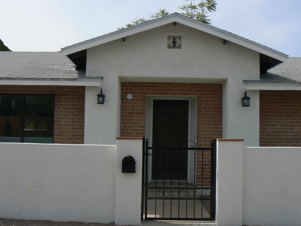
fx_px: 391
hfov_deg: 42.0
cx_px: 170
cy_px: 107
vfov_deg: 32.2
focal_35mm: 45
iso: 80
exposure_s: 1/500
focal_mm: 6
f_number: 6.3
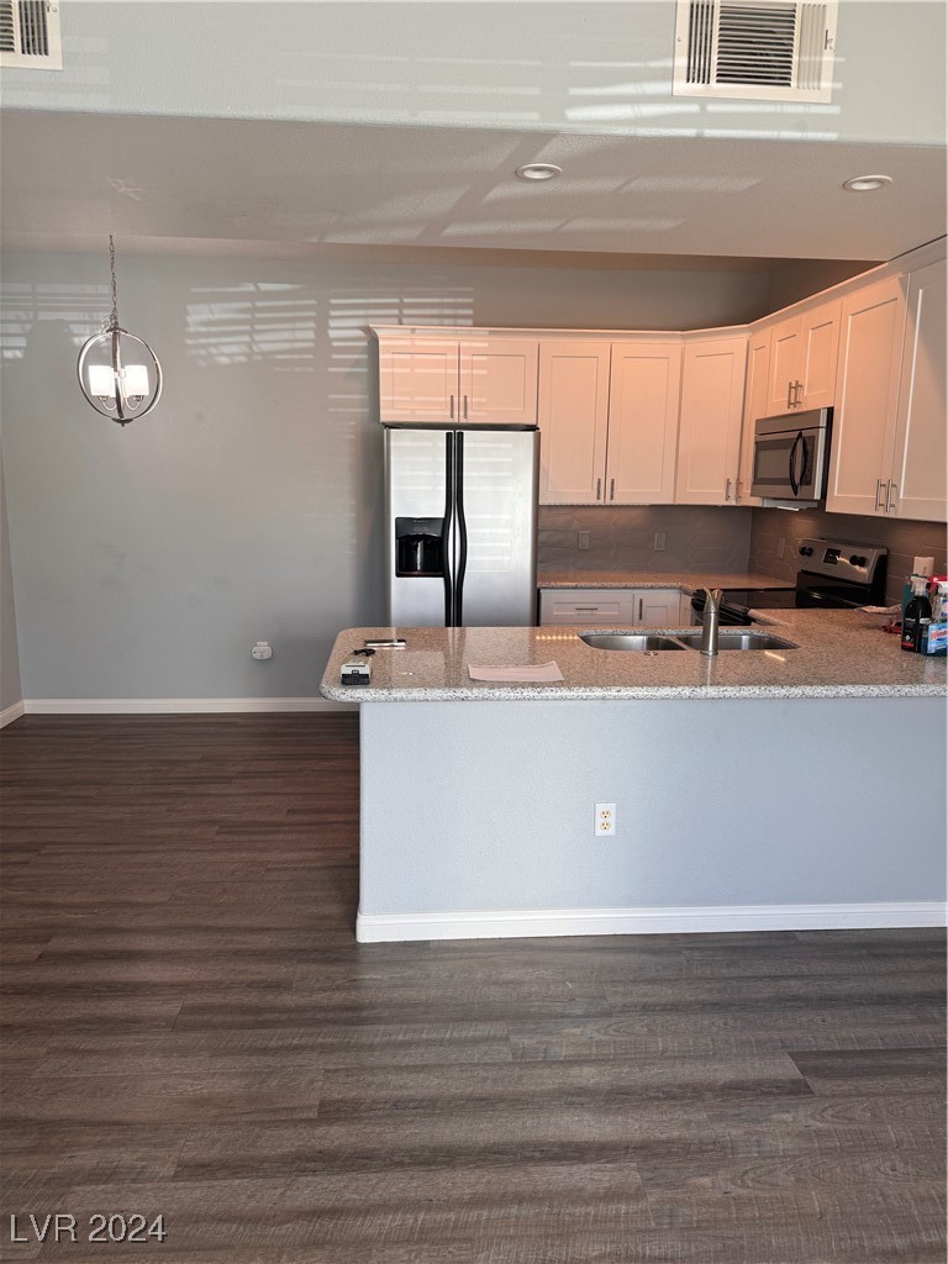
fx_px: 876
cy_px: 632
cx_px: 474
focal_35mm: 24
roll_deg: -0.5
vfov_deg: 71.6
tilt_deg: -10.1
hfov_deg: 56.8
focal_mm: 6.76
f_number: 1.78
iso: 50
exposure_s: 1/124
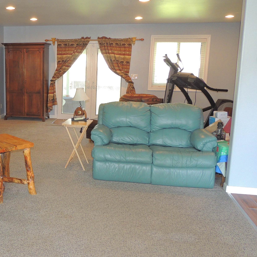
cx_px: 38
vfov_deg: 42.8
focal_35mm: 39
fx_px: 328
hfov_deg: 40.4
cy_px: 123
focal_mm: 4.3
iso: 280
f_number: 3
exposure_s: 1/40
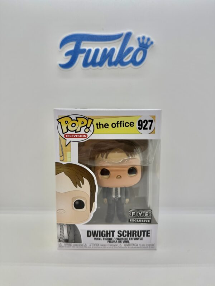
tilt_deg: -5.5
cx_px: 108
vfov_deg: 71.6
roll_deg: +0.5
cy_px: 143
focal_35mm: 24
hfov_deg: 56.8
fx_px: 199
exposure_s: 1/319
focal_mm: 6.76
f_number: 1.78
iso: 80
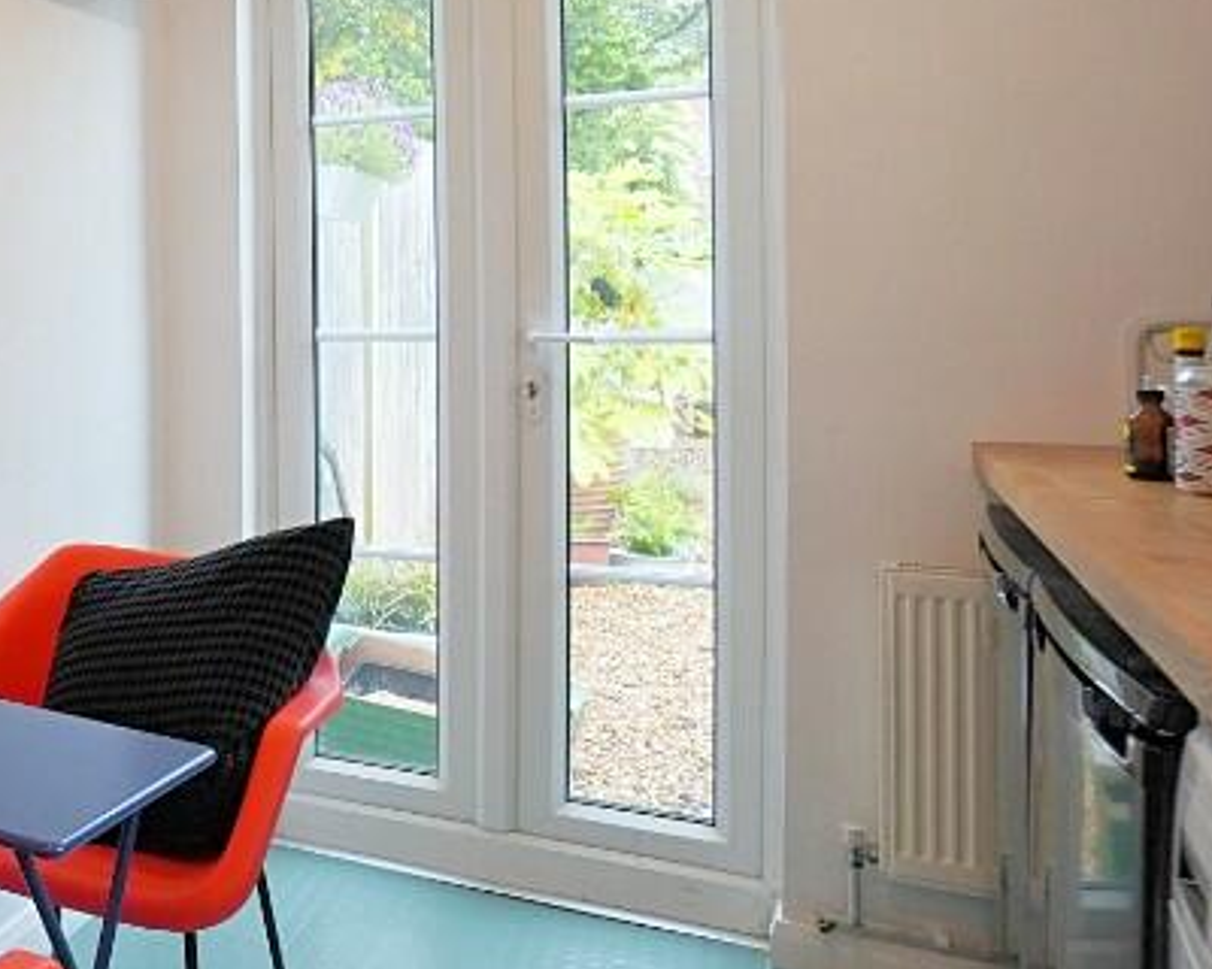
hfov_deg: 38.3
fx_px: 1291
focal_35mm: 36
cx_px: -218
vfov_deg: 40.7
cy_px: 335
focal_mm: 10
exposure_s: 1/160
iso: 1000
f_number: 4
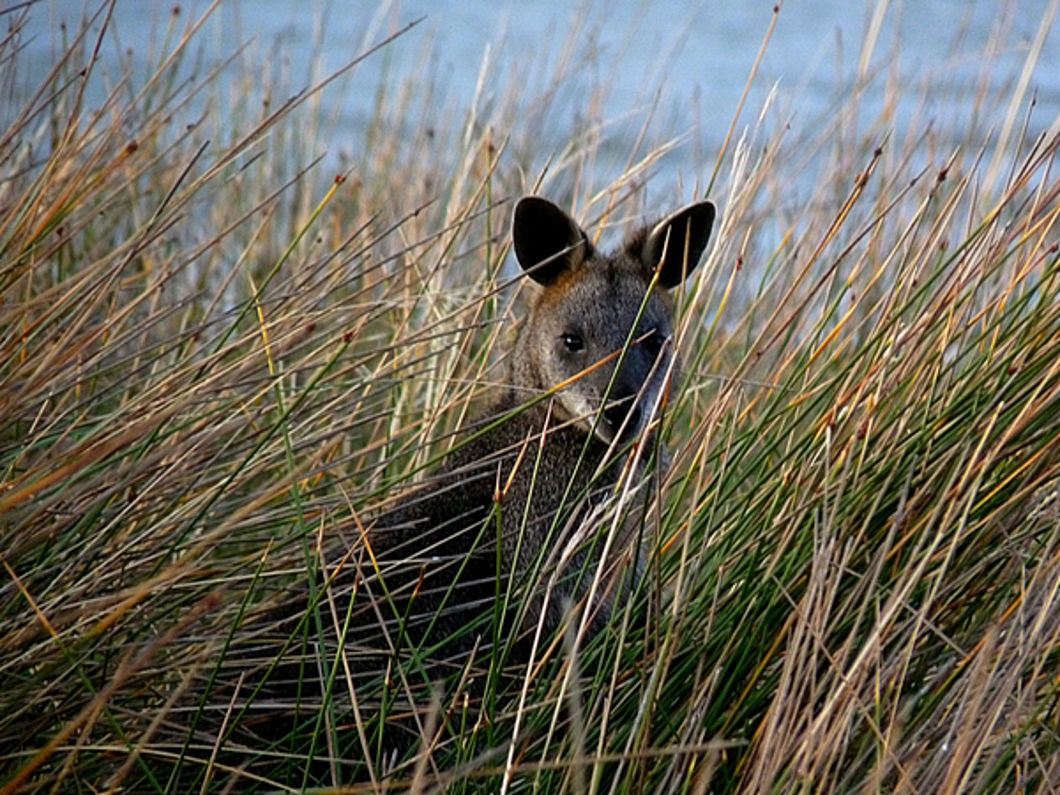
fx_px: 13688
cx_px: 530
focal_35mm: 447
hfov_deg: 4.4
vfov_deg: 3.3
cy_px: 398
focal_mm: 79.4
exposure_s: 1/400
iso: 400
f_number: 3.8
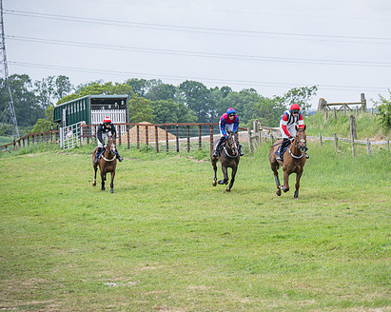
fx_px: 2197
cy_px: 181
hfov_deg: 10.2
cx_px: 260
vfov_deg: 8.1
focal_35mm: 190
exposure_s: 1/1600
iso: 400
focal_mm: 93
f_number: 5
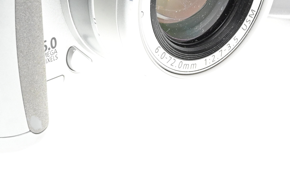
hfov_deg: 16.3
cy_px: 7
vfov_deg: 10.3
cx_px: 44
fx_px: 1004
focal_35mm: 127
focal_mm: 50
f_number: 25
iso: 5000
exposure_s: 1/125
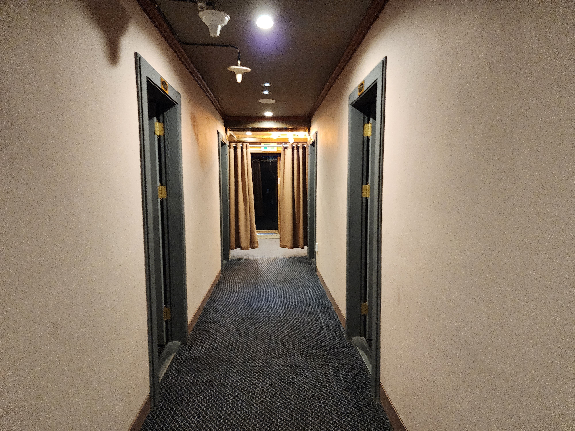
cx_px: 288
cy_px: 216
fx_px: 382
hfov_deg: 73.9
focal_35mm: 23
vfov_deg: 58.9
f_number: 1.8
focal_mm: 6.4
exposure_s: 1/60
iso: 800
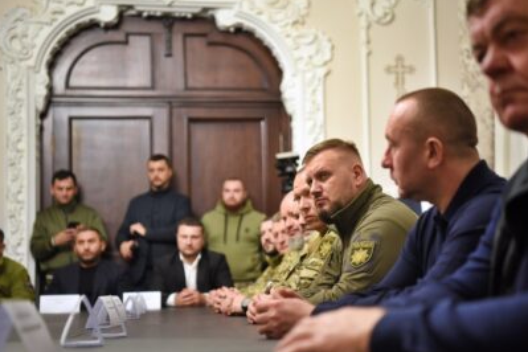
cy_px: 185
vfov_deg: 19.5
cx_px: 290
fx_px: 1027
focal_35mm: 70
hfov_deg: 28.8
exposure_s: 1/125
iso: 2500
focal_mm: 62
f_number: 2.8
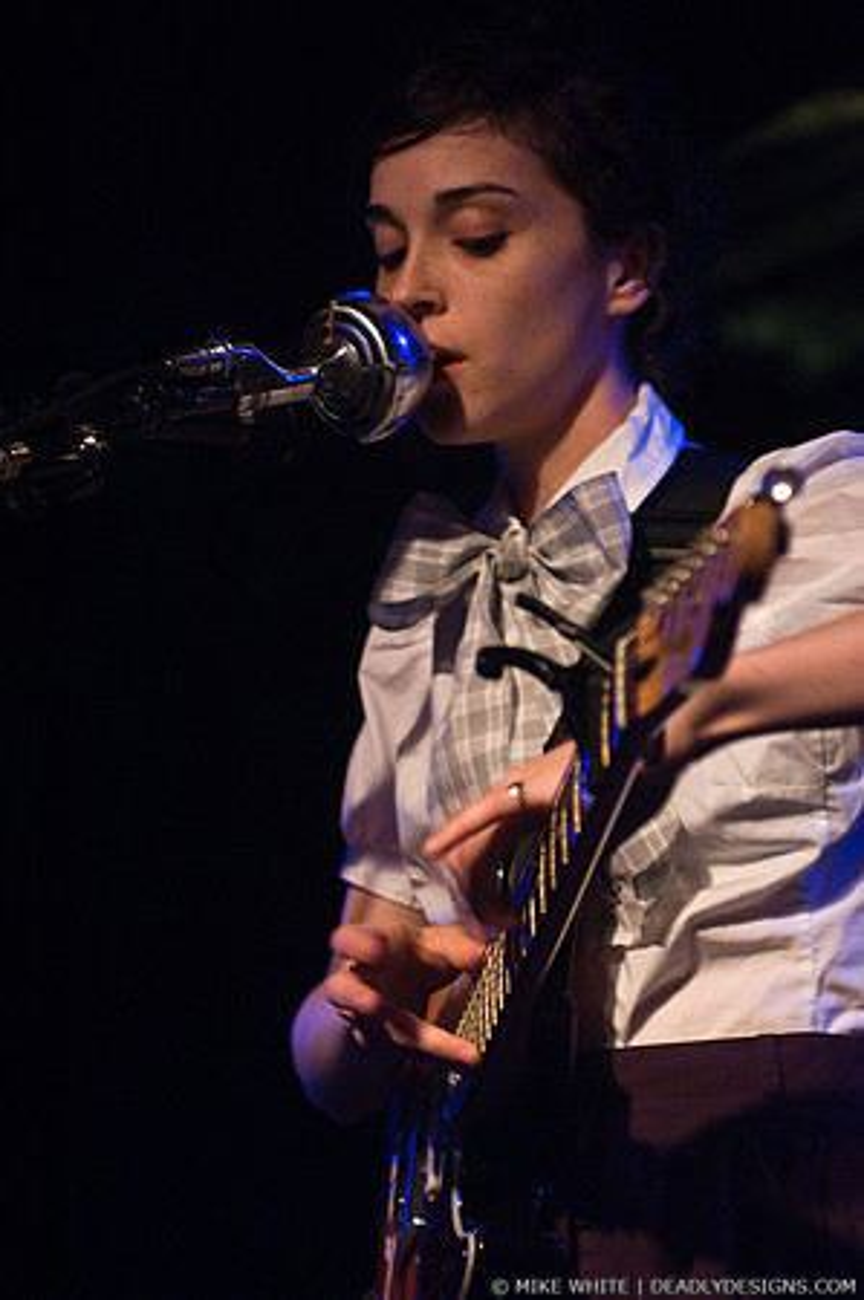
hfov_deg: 13.0
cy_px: 650
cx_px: 432
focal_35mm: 105
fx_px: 3788
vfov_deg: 19.5
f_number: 2.8
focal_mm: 70
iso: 800
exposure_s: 1/25
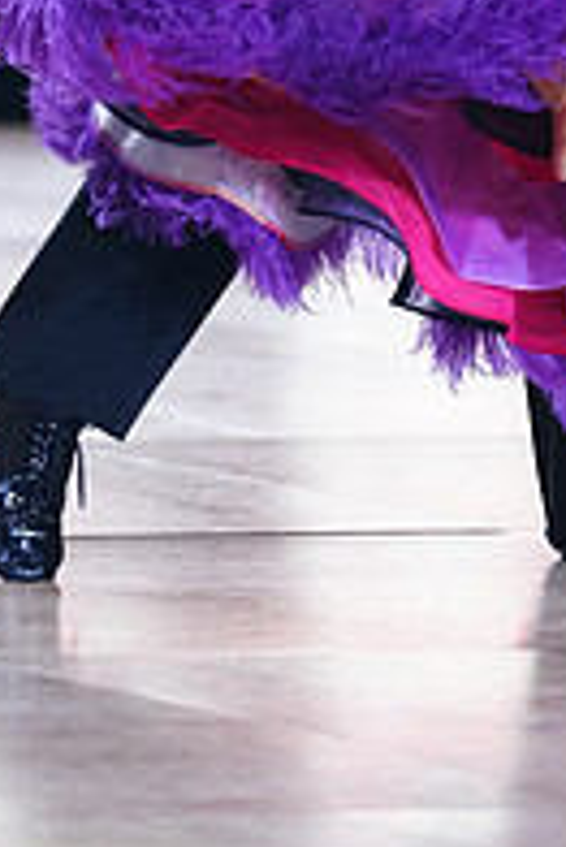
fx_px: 10311
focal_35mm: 438
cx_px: 534
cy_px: -328
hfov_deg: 3.1
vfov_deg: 4.7
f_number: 2.8
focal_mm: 148
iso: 1000
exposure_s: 1/500
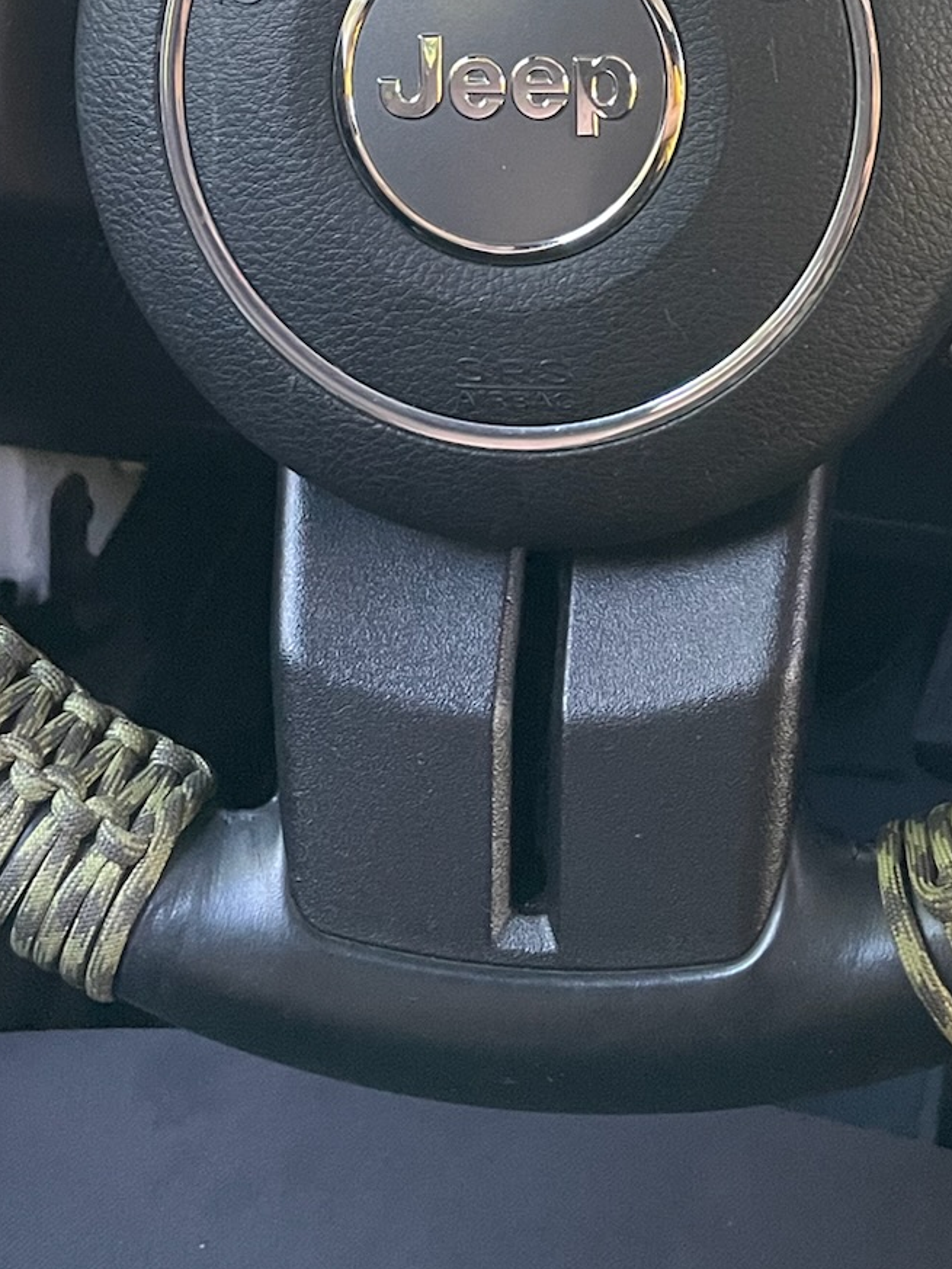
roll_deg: -0.4
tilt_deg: -18.7
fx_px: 2236
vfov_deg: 28.5
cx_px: 610
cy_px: -154
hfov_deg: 24.0
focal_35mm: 61
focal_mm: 4.2
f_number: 1.6
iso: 320
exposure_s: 1/60
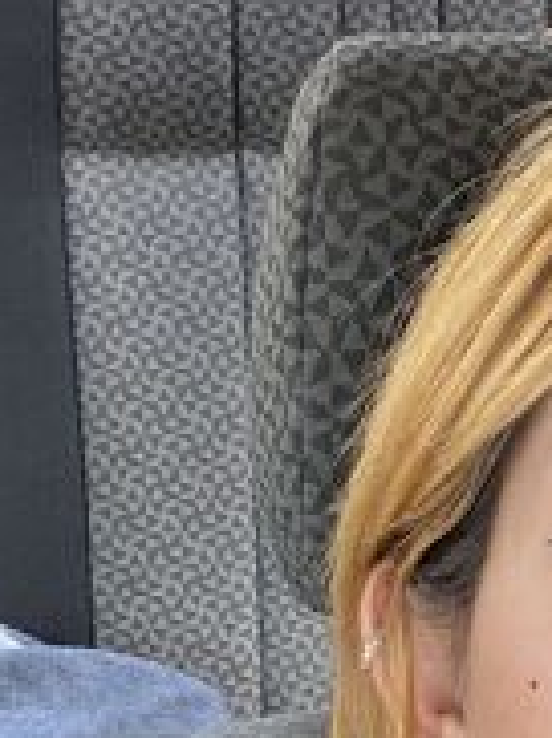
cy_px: 758
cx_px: 779
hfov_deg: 14.1
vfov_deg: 19.2
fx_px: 2110
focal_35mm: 99
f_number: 2.2
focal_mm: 2.71
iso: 64
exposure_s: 1/122
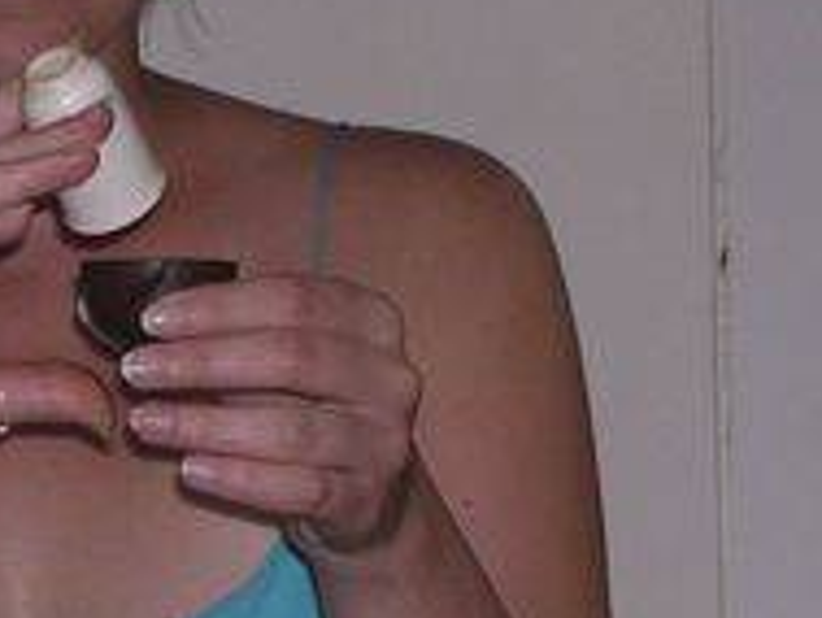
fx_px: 6107
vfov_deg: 5.8
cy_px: 709
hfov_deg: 7.7
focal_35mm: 257
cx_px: 4
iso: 210
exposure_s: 1/60.1
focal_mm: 12.3
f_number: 4
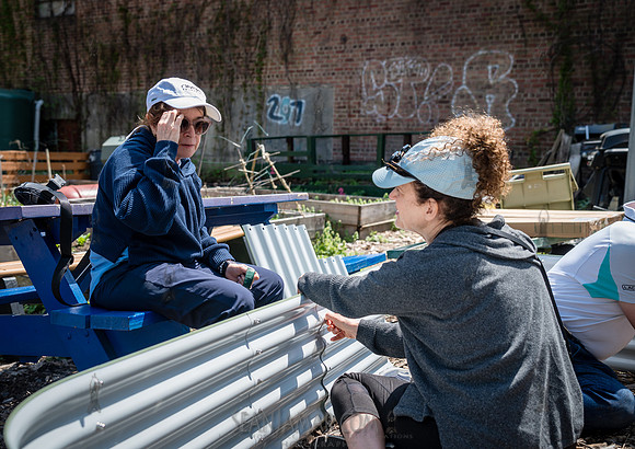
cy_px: 235
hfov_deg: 49.7
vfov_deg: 36.3
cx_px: 283
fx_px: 685
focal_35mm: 38
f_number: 3.5
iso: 100
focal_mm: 35
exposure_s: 1/640
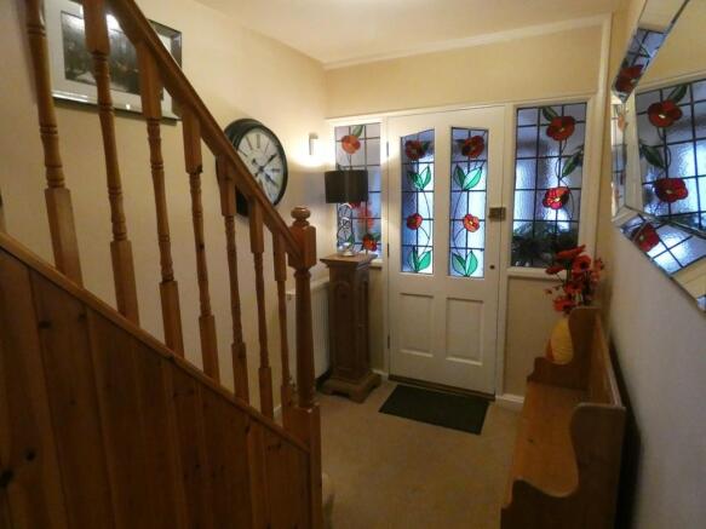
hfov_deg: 81.8
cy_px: 264
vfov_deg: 66.0
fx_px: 408
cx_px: 353
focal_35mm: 20
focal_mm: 3.6
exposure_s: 1/60
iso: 1250
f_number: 2.8
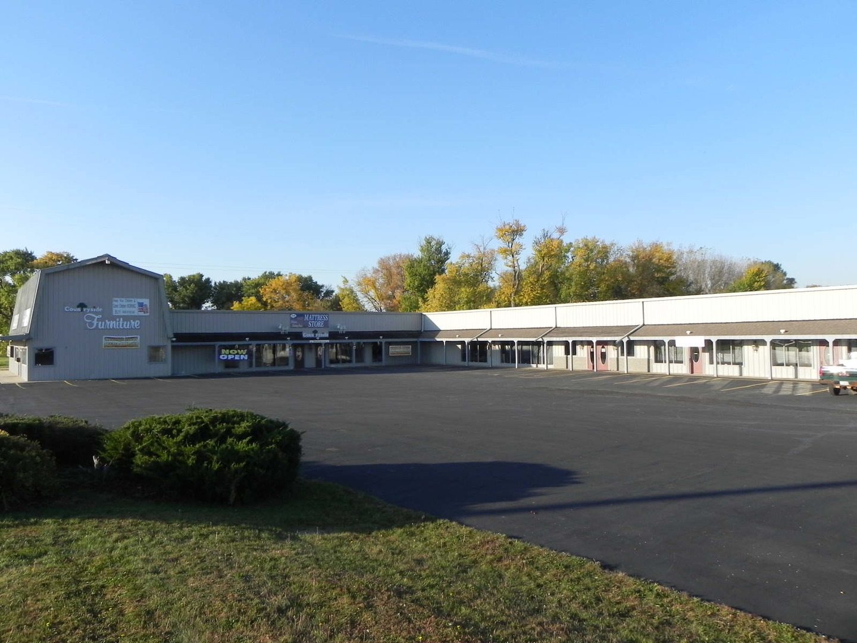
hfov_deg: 67.3
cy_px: 322
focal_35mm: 26
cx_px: 428
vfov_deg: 53.1
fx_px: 644
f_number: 6.3
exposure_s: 1/290
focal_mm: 4.6
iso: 160
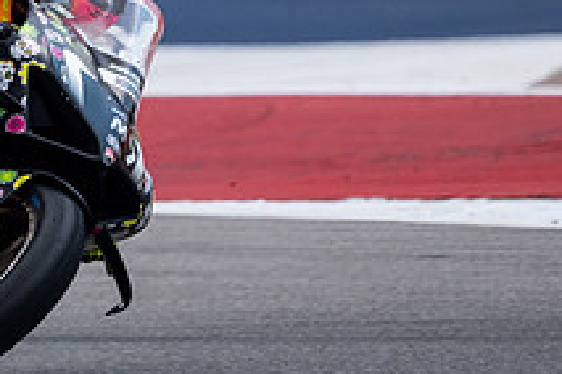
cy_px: 159
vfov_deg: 0.7
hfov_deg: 1.0
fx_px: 31860
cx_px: -150
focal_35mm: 2041
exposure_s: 1/2500
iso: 400
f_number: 5.6
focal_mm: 500
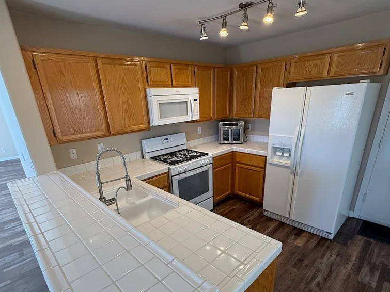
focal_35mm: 19
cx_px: 192
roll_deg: +2.9
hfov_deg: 84.7
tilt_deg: -21.3
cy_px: 185
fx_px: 214
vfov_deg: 67.5
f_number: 2.2
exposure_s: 1/120
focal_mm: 2.22
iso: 160
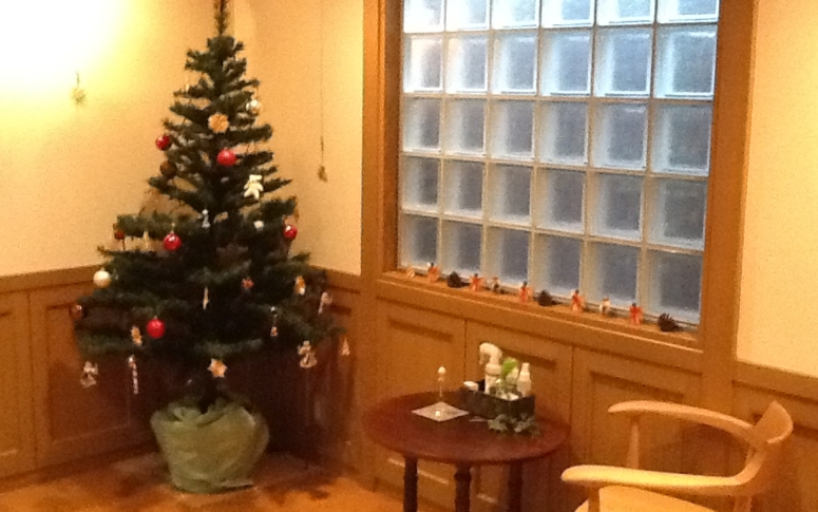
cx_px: 403
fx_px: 781
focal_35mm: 35
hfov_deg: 55.3
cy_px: 263
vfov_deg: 36.3
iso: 640
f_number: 2.4
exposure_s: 1/15
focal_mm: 2.03
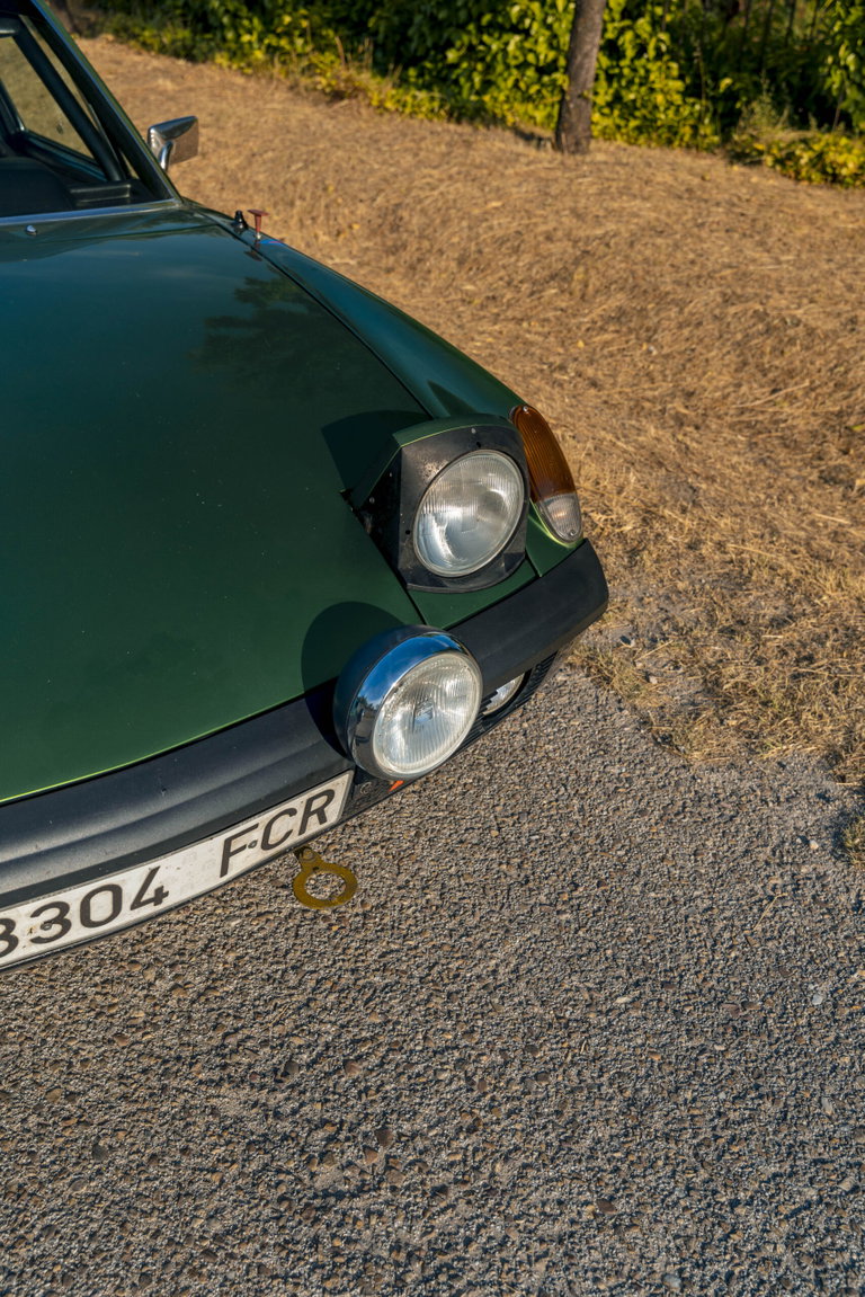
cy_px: 648
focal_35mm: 34
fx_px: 1239
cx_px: 432
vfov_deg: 55.2
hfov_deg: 38.5
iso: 100
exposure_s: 1/400
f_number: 5
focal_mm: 34.4
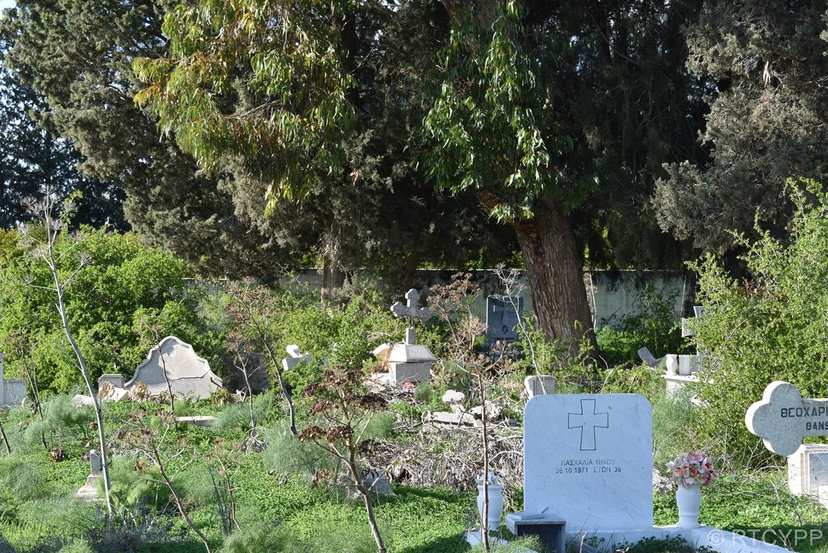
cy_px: 276
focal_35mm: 82
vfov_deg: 16.6
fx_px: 1898
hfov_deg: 24.6
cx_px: 414
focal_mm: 55
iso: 200
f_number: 8
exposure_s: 1/250
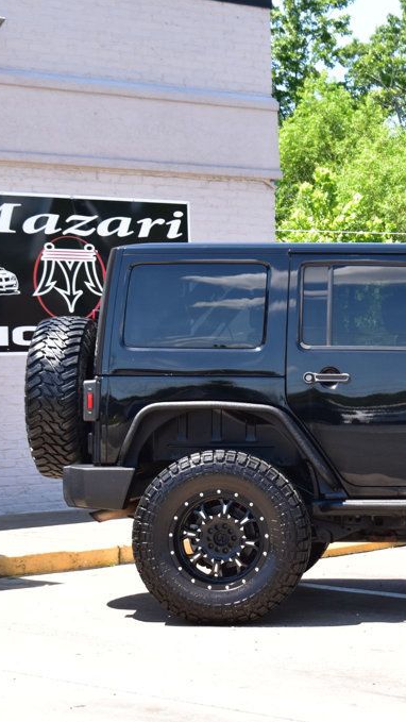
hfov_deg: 11.0
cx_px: 416
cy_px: 360
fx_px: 2086
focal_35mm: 109
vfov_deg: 19.6
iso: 400
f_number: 10
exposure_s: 1/200
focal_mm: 46
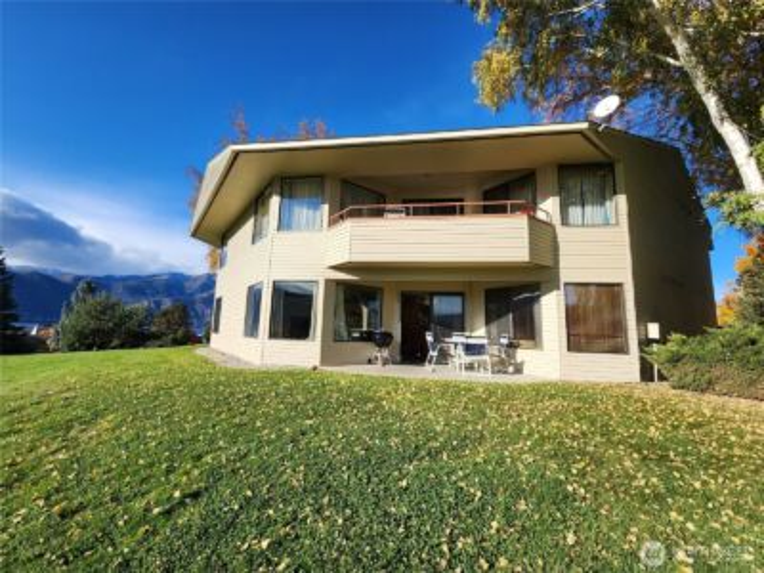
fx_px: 287
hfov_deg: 106.2
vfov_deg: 89.9
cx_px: 382
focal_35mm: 13
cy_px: 286
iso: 50
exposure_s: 1/1659
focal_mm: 2.2
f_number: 2.2
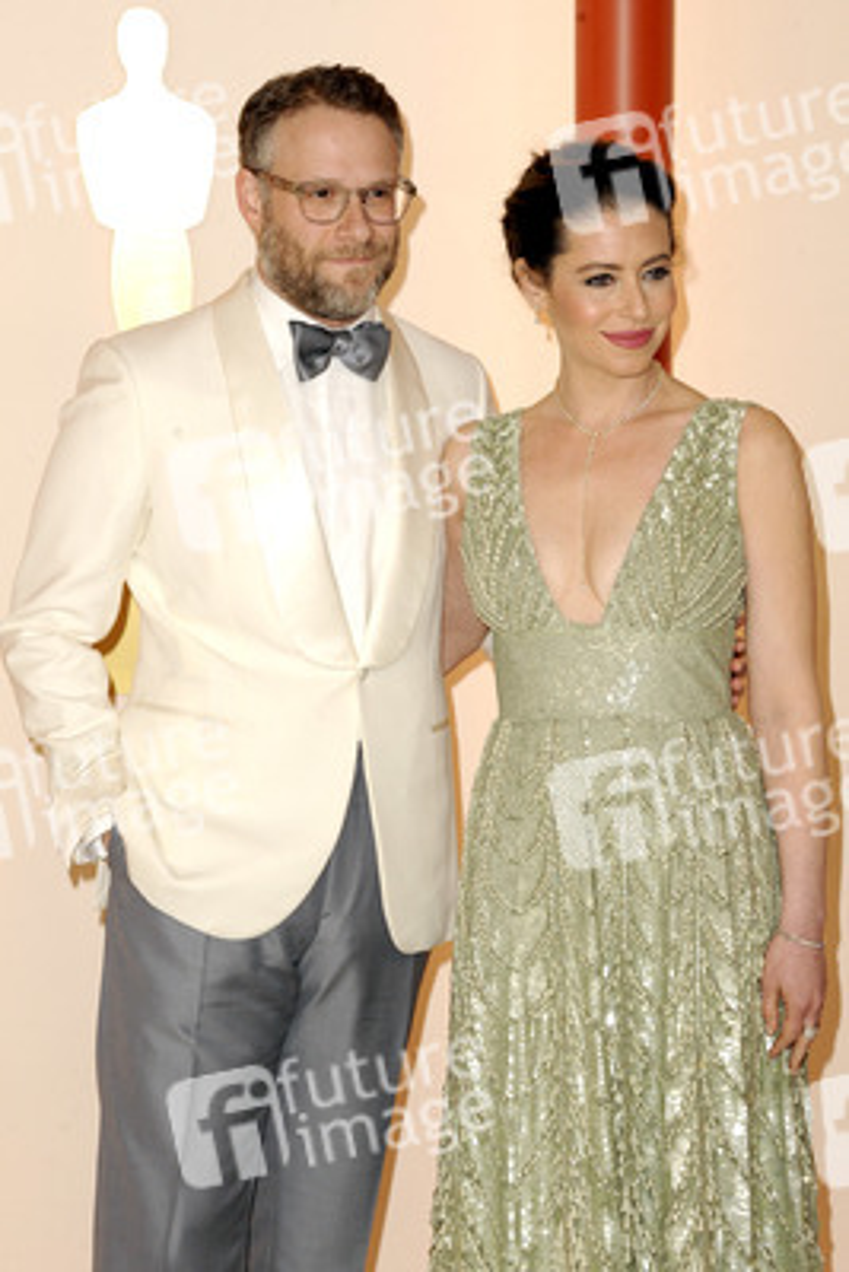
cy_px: 636
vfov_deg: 22.6
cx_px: 424
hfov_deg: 15.2
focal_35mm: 90
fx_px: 3181
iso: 1600
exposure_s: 1/200
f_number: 7.1
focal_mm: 90
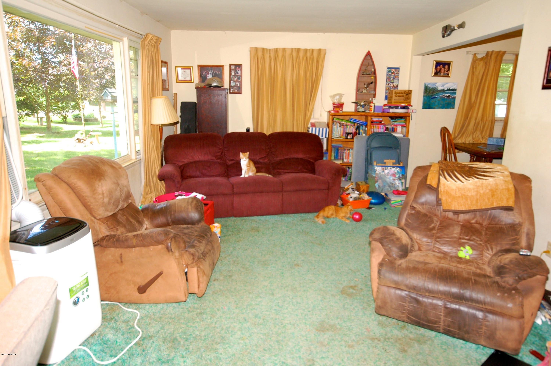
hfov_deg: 73.8
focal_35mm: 24
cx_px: 276
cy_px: 183
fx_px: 367
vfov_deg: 53.0
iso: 560
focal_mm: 16
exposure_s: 1/60
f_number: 5.3
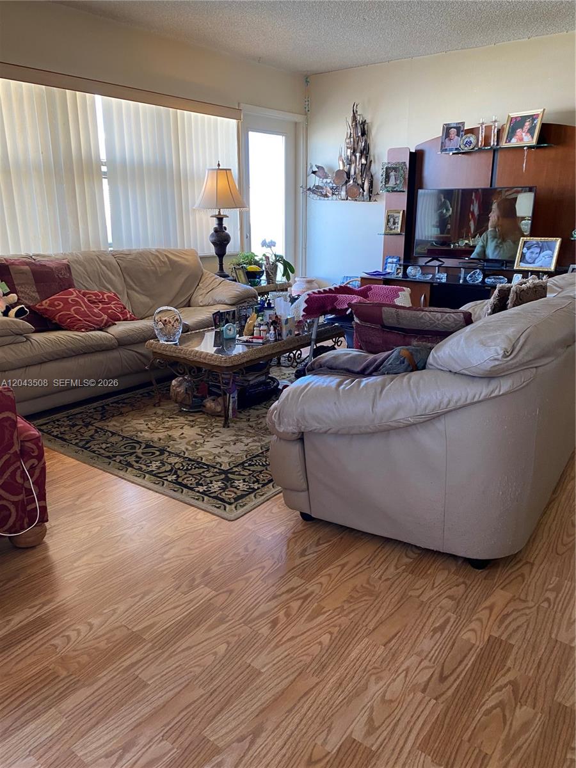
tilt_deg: -15.8
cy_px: 384
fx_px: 577
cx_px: 288
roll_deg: +0.4
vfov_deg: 67.3
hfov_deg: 53.1
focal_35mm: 26
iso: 125
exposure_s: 1/88
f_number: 1.8
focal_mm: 4.25
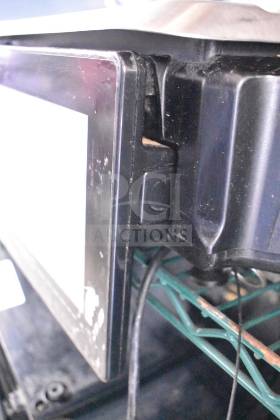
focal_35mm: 36
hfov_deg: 36.9
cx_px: 140
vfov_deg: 53.1
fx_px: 420
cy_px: 210
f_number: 3.8
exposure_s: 1/25
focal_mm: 24
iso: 25600
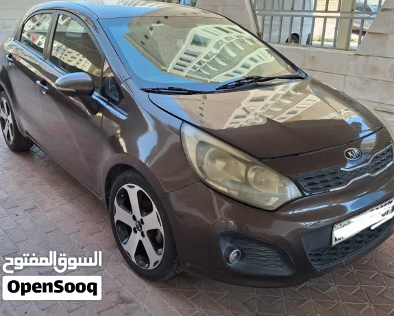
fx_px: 292
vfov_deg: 56.8
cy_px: 152
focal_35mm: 25
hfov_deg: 68.1
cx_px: 205
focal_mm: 5.54
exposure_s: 1/476
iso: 40
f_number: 1.8
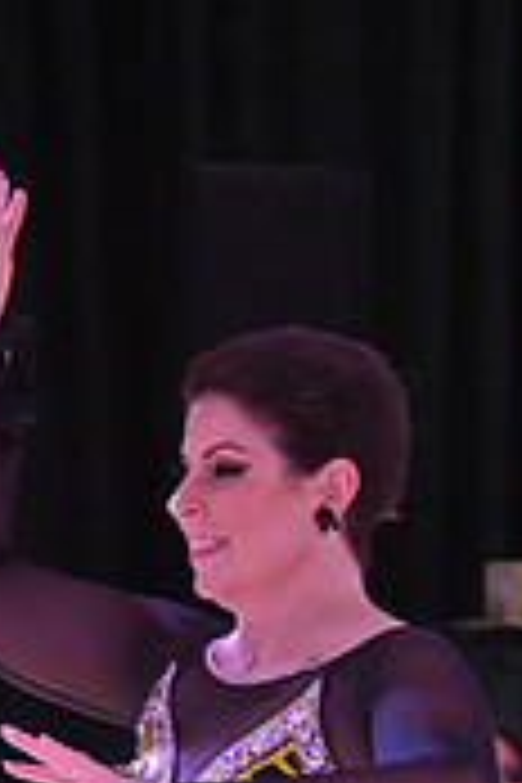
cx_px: 151
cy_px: 1296
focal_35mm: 450
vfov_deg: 4.5
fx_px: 9787
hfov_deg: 3.1
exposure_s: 1/320
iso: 5000
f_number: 6.3
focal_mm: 135
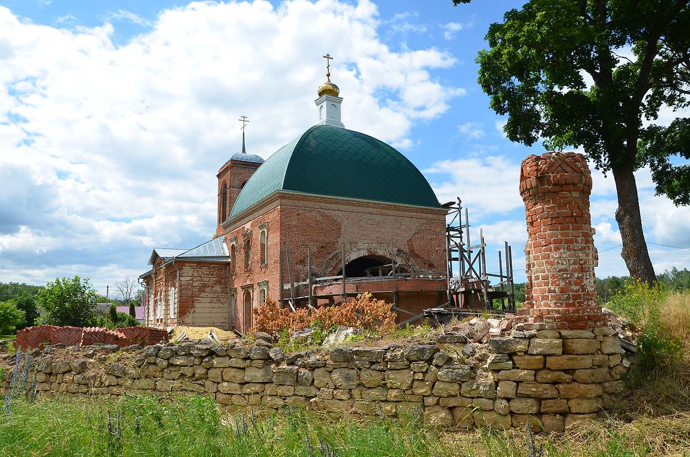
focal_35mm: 27
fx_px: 516
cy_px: 228
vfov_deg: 47.7
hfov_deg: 67.5
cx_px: 345
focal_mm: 18
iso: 100
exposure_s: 1/250
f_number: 8
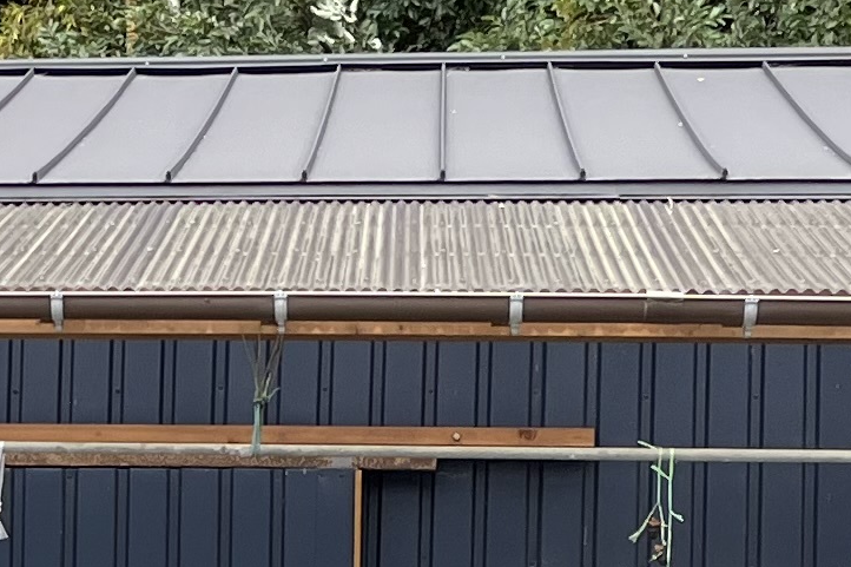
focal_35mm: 151
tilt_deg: +1.0
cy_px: 732
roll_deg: -1.3
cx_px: -230
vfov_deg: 8.9
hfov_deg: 13.2
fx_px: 3568
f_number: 1.6
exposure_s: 1/742
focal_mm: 5.1
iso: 50
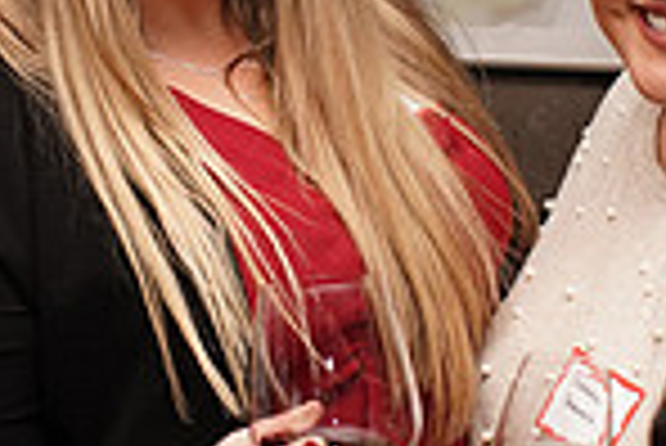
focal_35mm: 137
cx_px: 324
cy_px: 137
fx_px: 2537
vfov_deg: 10.0
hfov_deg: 15.0
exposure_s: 1/100
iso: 1000
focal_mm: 35
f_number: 5
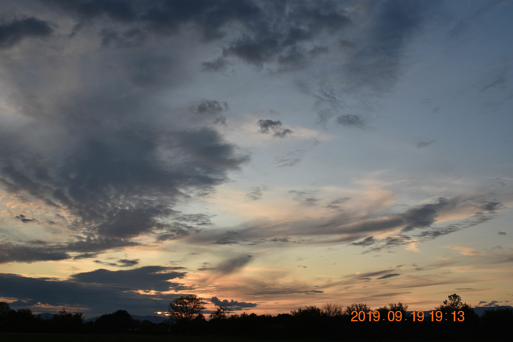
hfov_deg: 46.4
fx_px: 598
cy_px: 171
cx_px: 256
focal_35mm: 42
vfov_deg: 31.9
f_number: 11
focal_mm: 28
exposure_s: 1/90
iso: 100
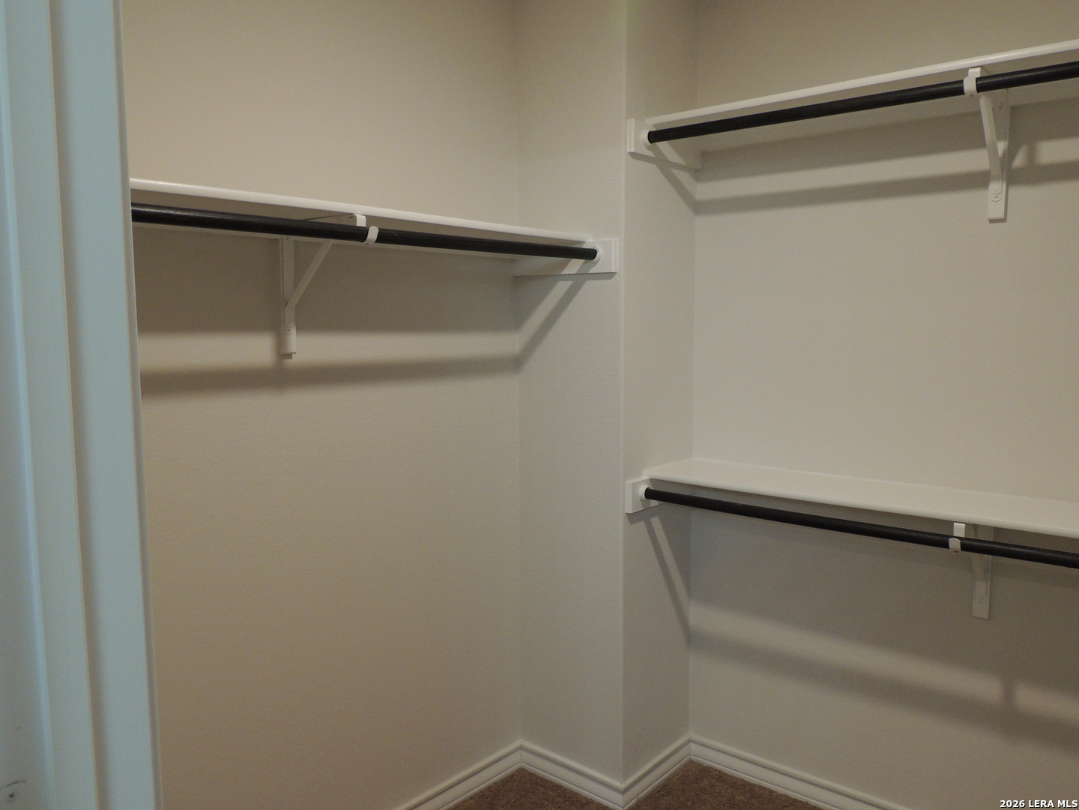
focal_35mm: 28
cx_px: 540
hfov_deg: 63.4
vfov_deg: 49.7
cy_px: 405
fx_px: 873
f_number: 3.1
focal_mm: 4.9
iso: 320
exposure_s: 1/30
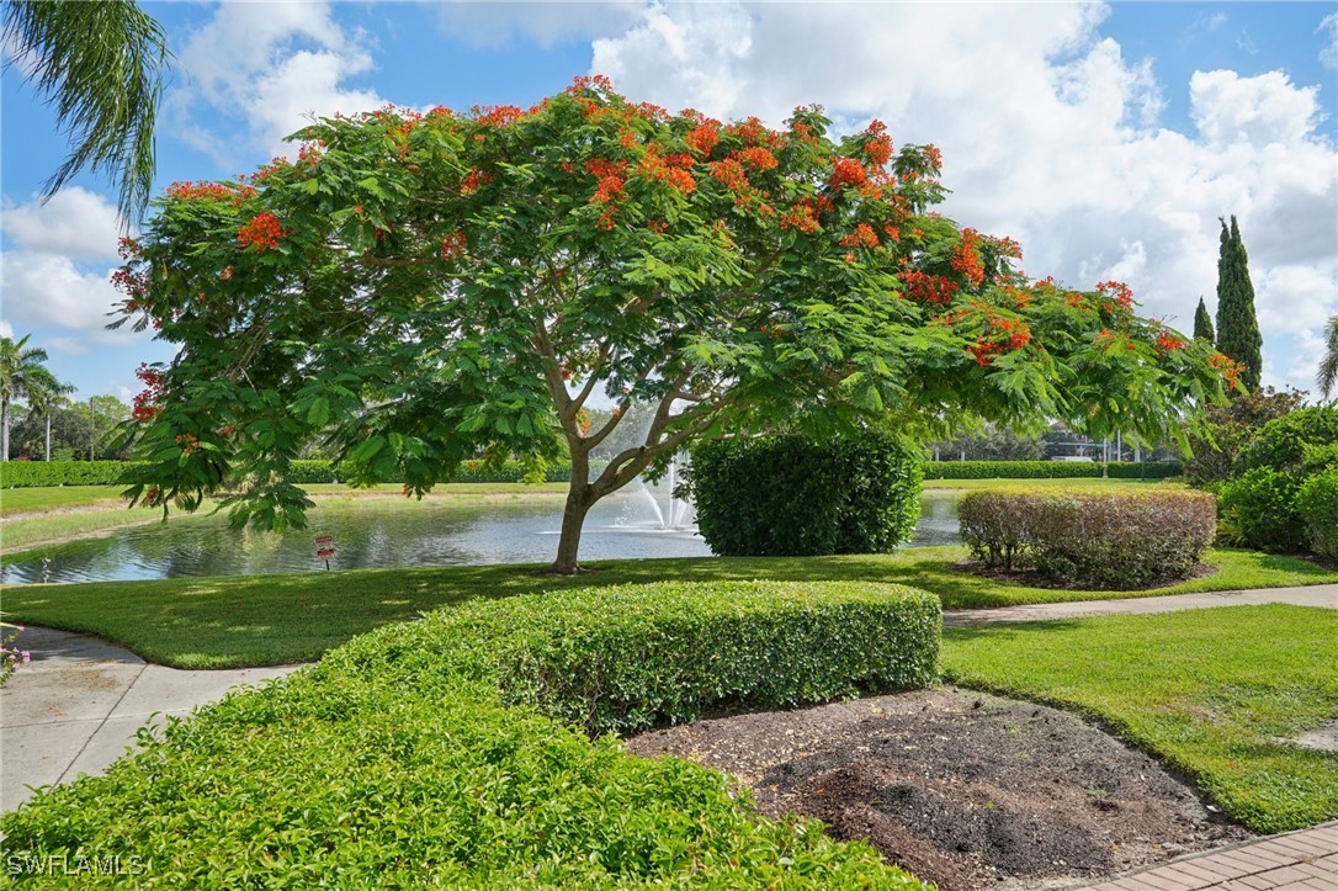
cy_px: 446
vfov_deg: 53.1
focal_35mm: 24
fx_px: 892
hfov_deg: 73.8
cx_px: 669
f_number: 8
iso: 400
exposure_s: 1/750
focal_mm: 24
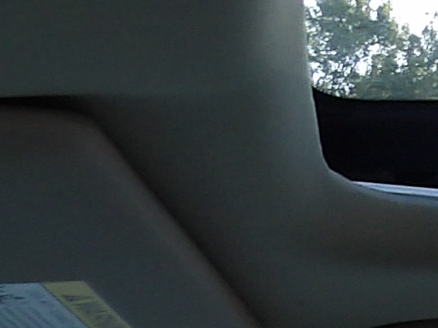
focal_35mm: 192
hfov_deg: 9.2
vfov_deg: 7.7
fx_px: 2429
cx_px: 1079
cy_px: 222
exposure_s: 1/48
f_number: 3.2
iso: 100
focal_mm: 4.3
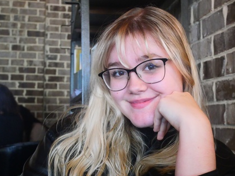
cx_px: 131
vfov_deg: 24.8
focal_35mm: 59
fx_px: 401
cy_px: 92
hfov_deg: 32.7
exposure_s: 1/60
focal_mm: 25
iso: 2500
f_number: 5.1
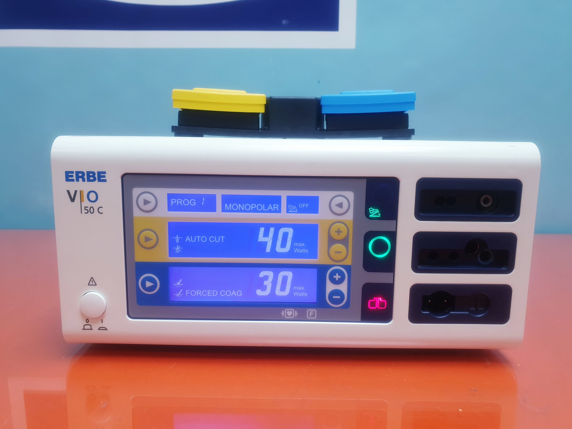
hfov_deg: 67.3
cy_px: 214
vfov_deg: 53.1
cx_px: 286
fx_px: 430
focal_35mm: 26
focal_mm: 4.3
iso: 80
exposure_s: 1/50
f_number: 2.4
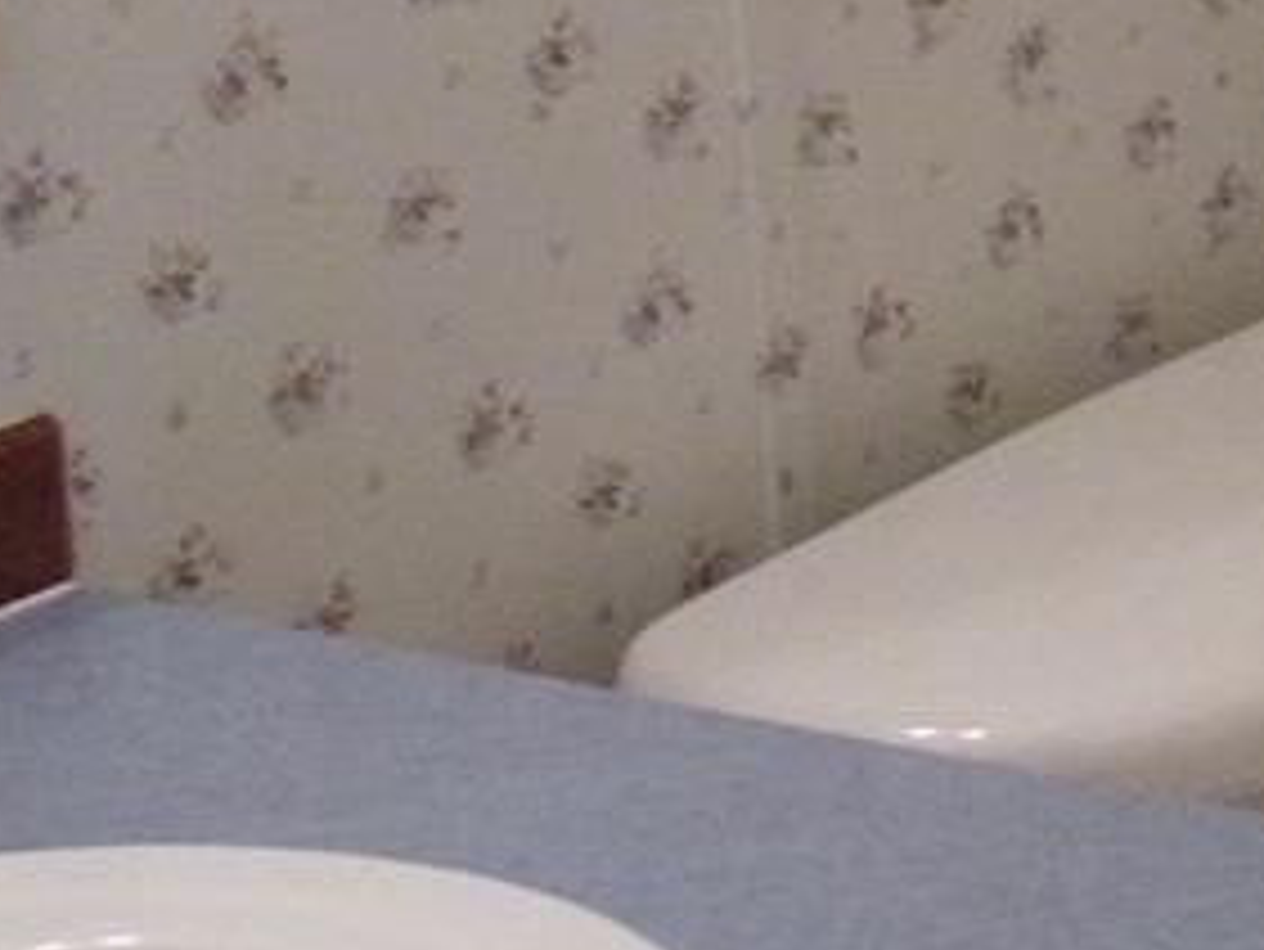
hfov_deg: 14.3
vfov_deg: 11.5
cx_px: 2195
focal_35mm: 123
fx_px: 4493
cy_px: -522
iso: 400
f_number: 2.8
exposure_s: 1/41.3
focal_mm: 4.7
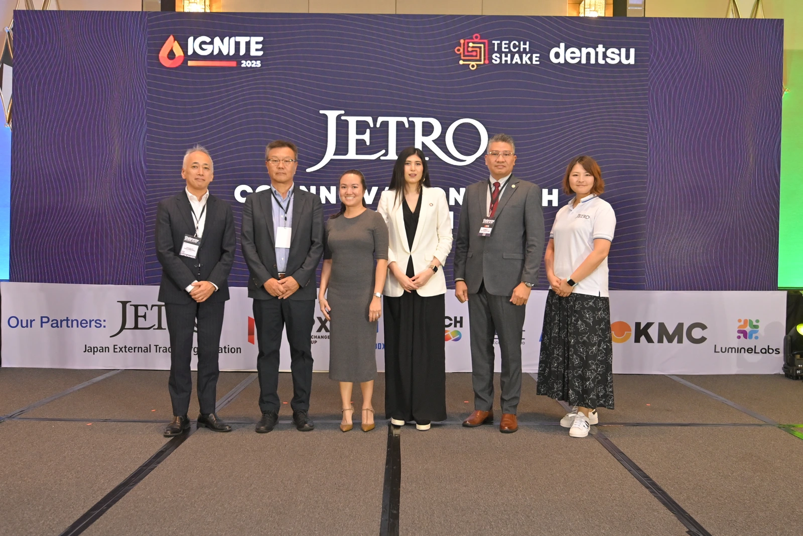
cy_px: 268
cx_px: 402
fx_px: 669
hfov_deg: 61.9
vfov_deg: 43.6
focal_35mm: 30
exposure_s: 1/200
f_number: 2.8
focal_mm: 20
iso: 1600
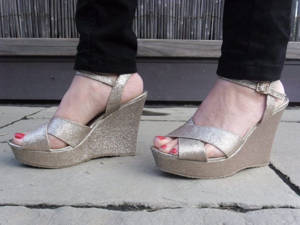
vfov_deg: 38.7
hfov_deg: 50.1
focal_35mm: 37
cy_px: 112
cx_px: 150
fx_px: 321
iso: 100
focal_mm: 6.6
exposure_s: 1/66
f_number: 4
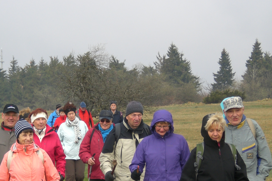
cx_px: 107
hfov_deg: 10.3
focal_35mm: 199
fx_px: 1503
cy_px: 154
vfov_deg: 6.9
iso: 50
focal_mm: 18.9
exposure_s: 1/160
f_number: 5.9
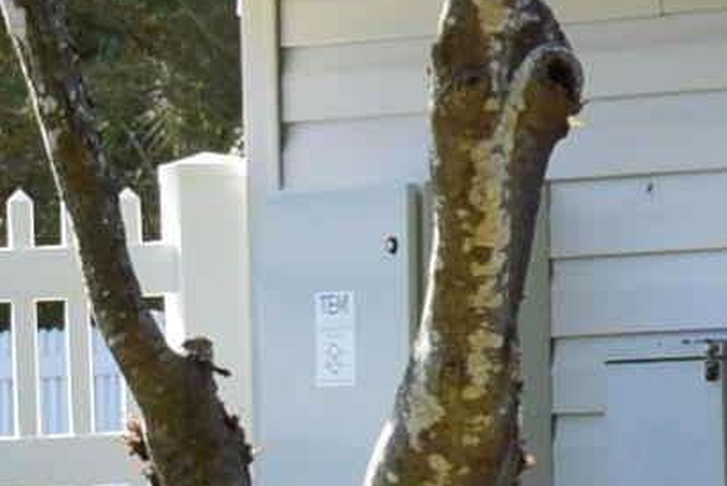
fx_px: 10646
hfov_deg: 3.8
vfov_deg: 2.6
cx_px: 2457
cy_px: 304
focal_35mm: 527
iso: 400
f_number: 9
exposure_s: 1/100
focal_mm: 48
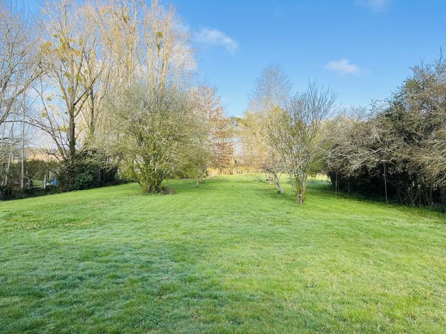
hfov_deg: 67.3
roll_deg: -1.0
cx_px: 223
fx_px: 335
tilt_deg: -0.7
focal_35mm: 26
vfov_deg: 53.1
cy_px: 167
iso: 50
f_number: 1.6
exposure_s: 1/1517
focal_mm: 5.1
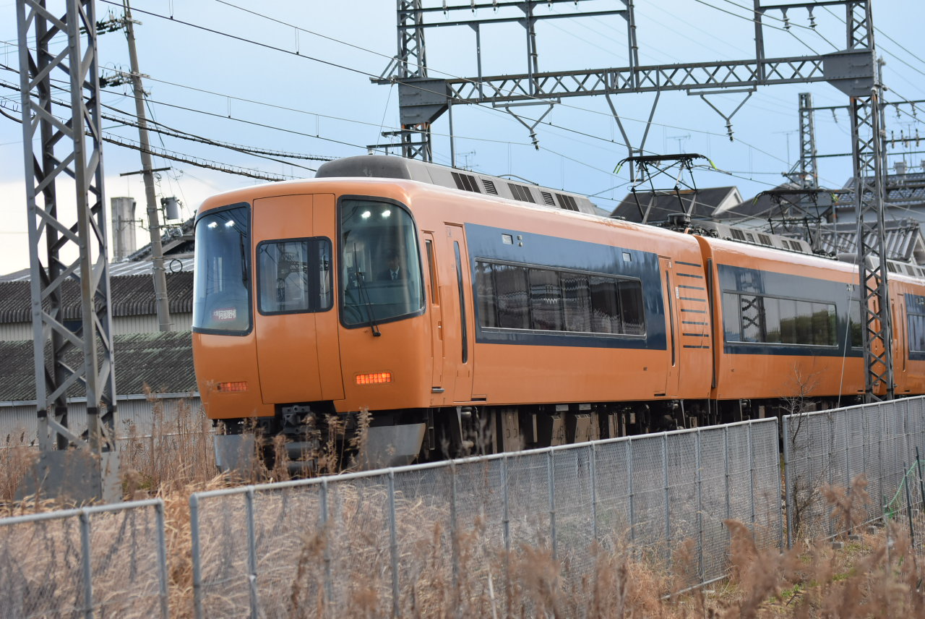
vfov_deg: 8.7
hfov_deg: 13.0
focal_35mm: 158
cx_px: 462
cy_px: 310
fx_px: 4050
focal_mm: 105
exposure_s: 1/1000
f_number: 3.5
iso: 800
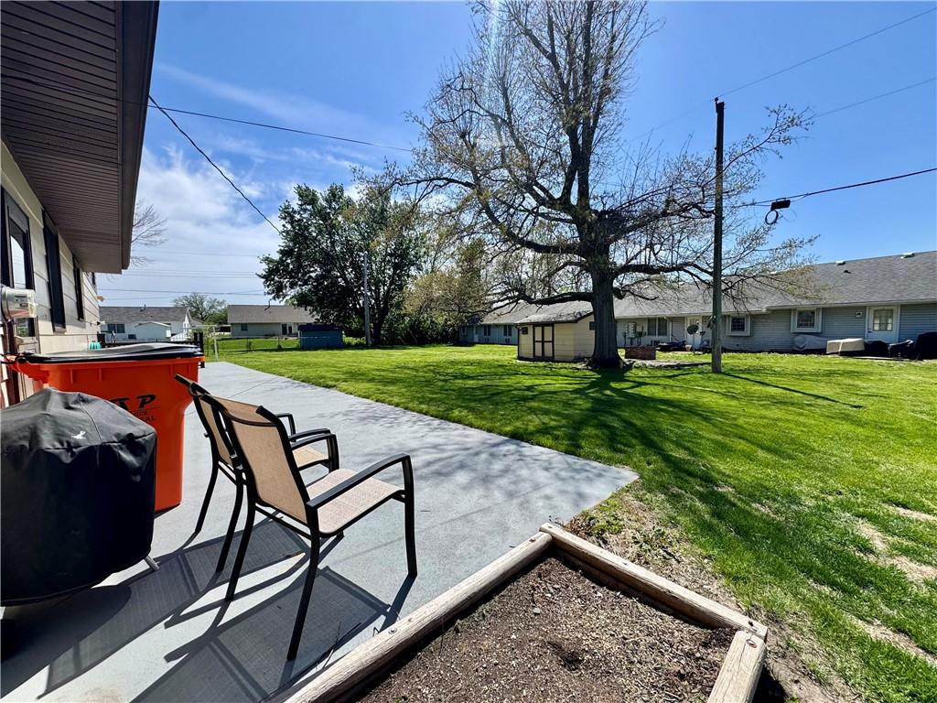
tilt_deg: -4.3
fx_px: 379
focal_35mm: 14
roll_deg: +0.5
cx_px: 468
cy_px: 352
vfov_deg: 85.7
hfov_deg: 102.1
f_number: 2.2
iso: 50
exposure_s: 1/1789
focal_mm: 2.22
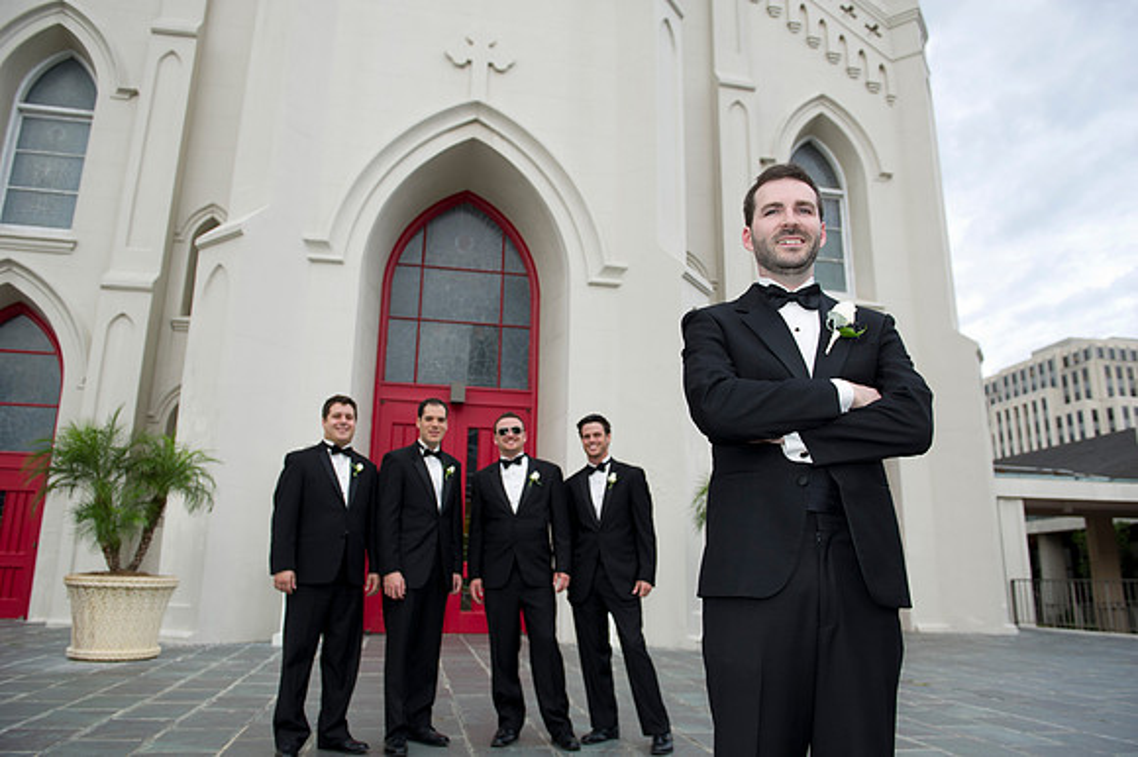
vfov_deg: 49.5
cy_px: 378
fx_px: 821
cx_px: 569
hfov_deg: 69.4
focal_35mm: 26
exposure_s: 1/125
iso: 200
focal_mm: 26
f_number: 4
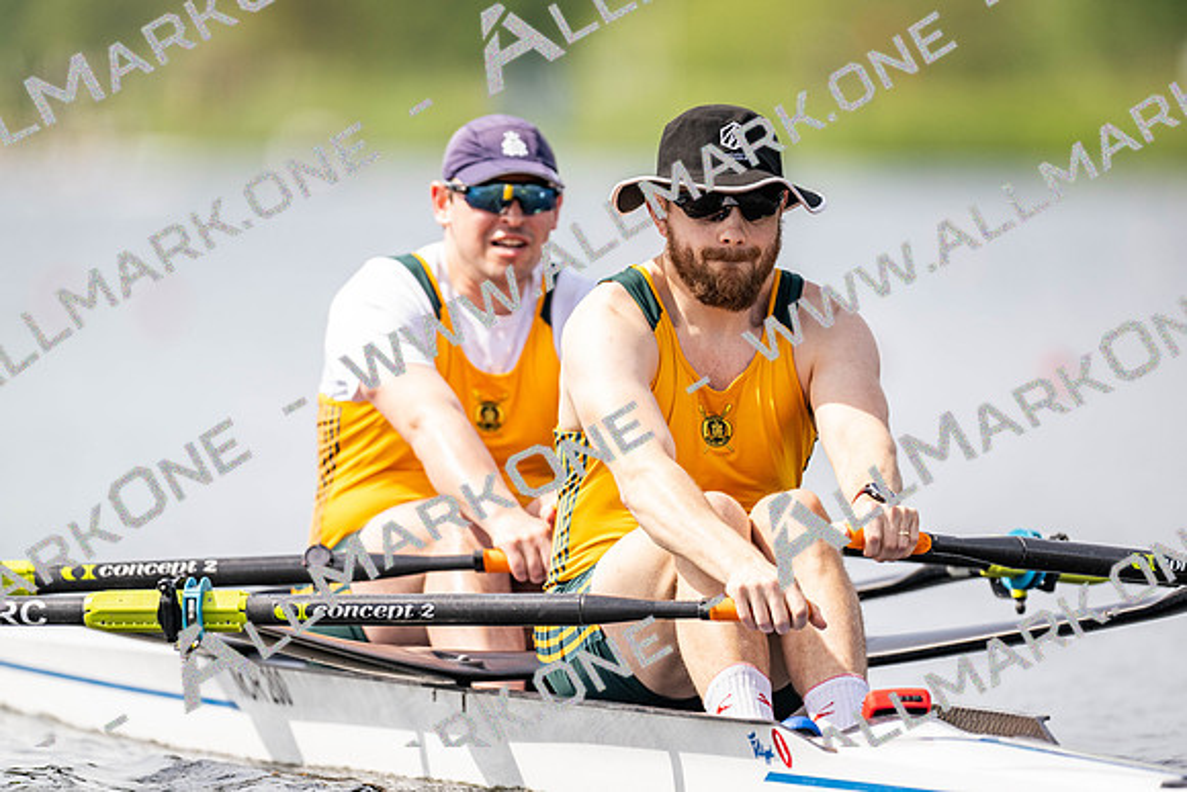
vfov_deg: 2.3
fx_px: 19787
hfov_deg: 3.4
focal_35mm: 600
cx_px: 594
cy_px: 396
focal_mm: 600
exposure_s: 1/2500
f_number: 4
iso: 560
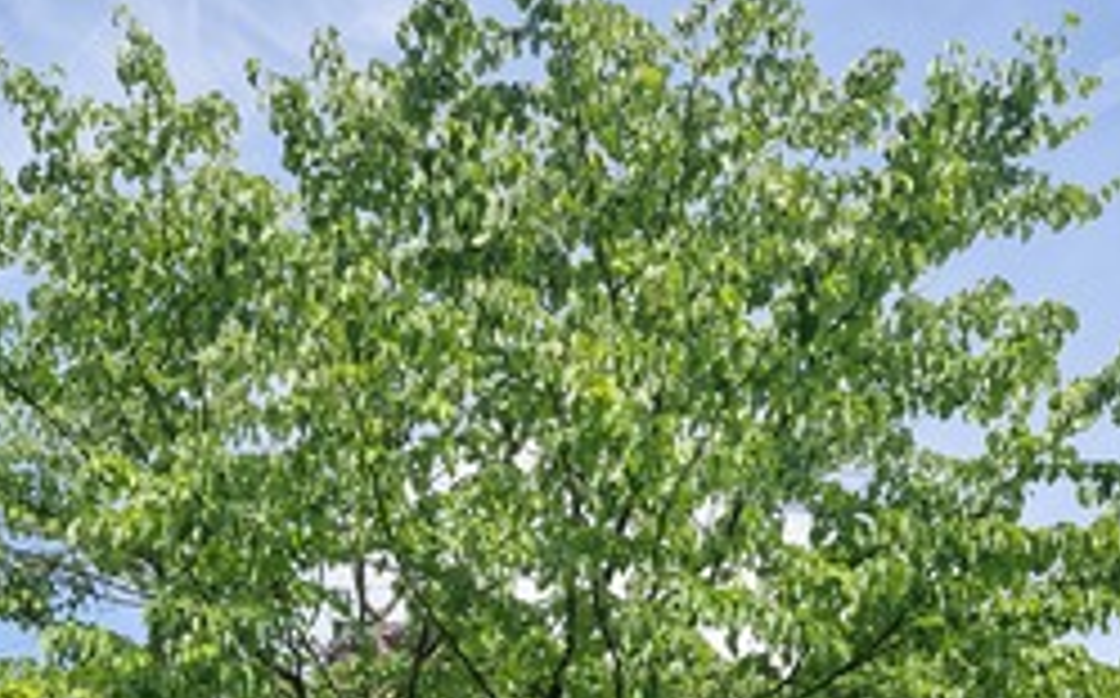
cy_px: 788
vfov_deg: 24.3
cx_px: 470
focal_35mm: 49
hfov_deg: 41.0
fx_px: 1494
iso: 50
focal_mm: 5.4
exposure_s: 1/1036
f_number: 1.8
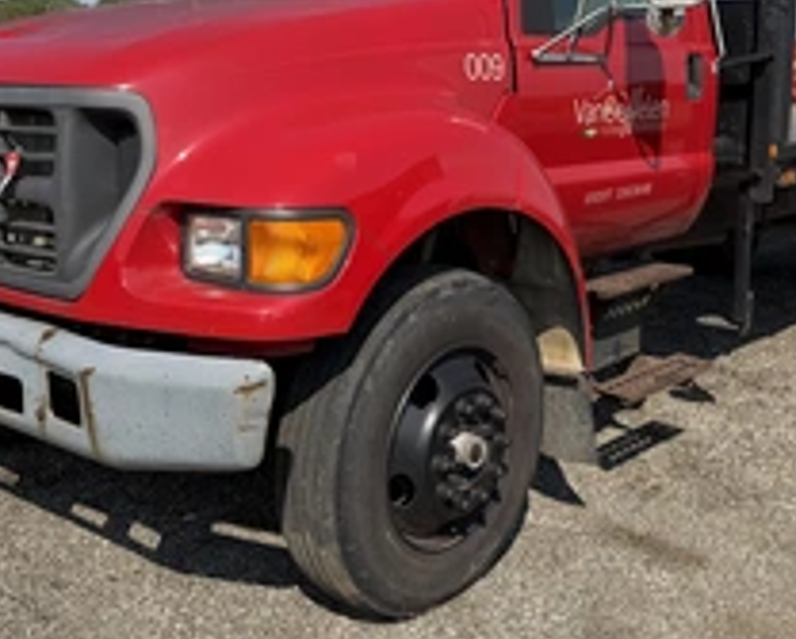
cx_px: 402
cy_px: 237
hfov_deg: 41.1
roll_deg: -0.7
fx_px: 1062
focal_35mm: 45
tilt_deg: -8.7
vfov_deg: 33.3
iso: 80
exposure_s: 1/4167
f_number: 1.78
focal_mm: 6.76
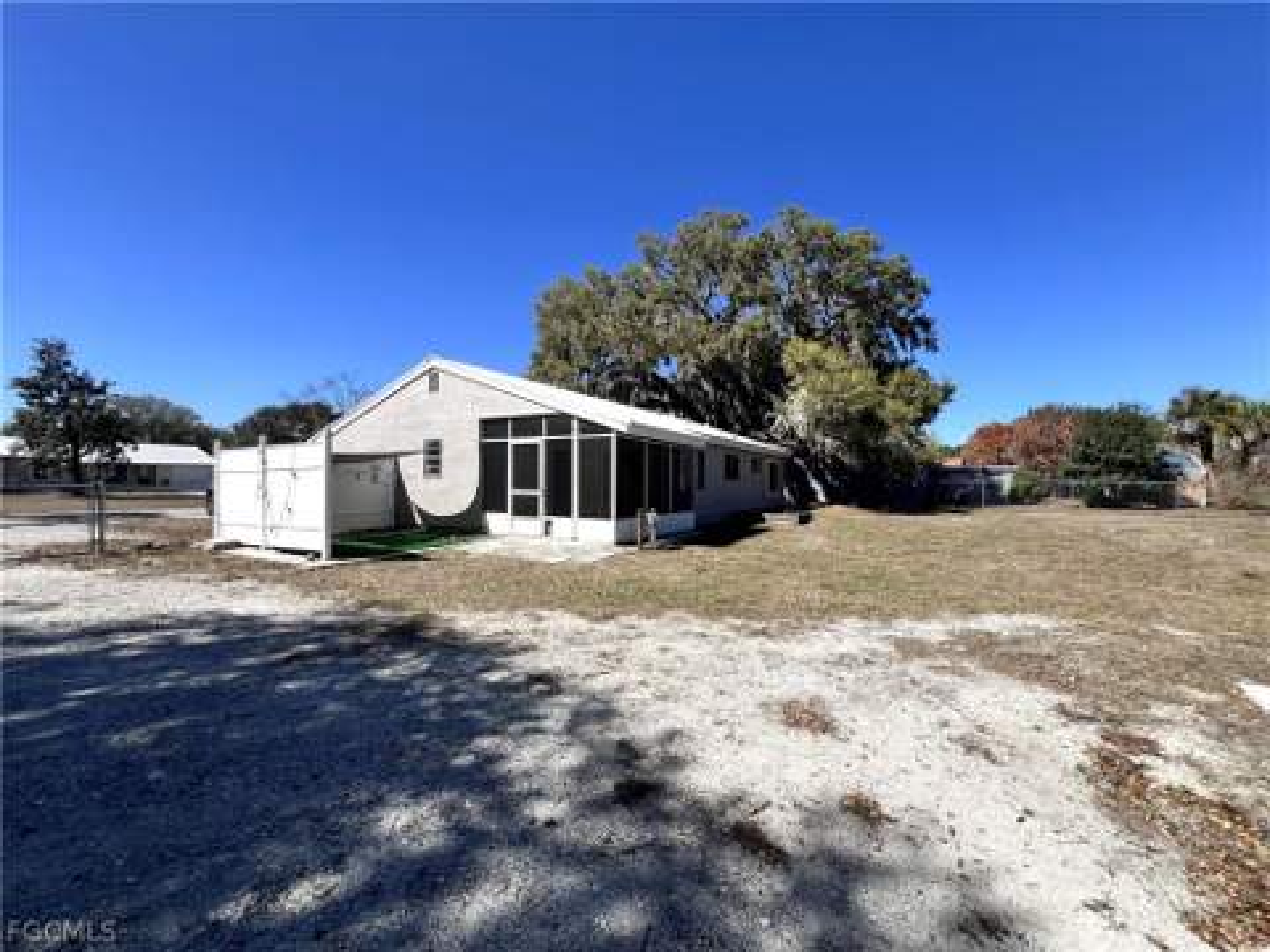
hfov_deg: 106.2
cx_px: 635
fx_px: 477
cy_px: 476
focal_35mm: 13
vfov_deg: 89.9
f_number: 1.8
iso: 32
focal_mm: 1.57
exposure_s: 1/1783
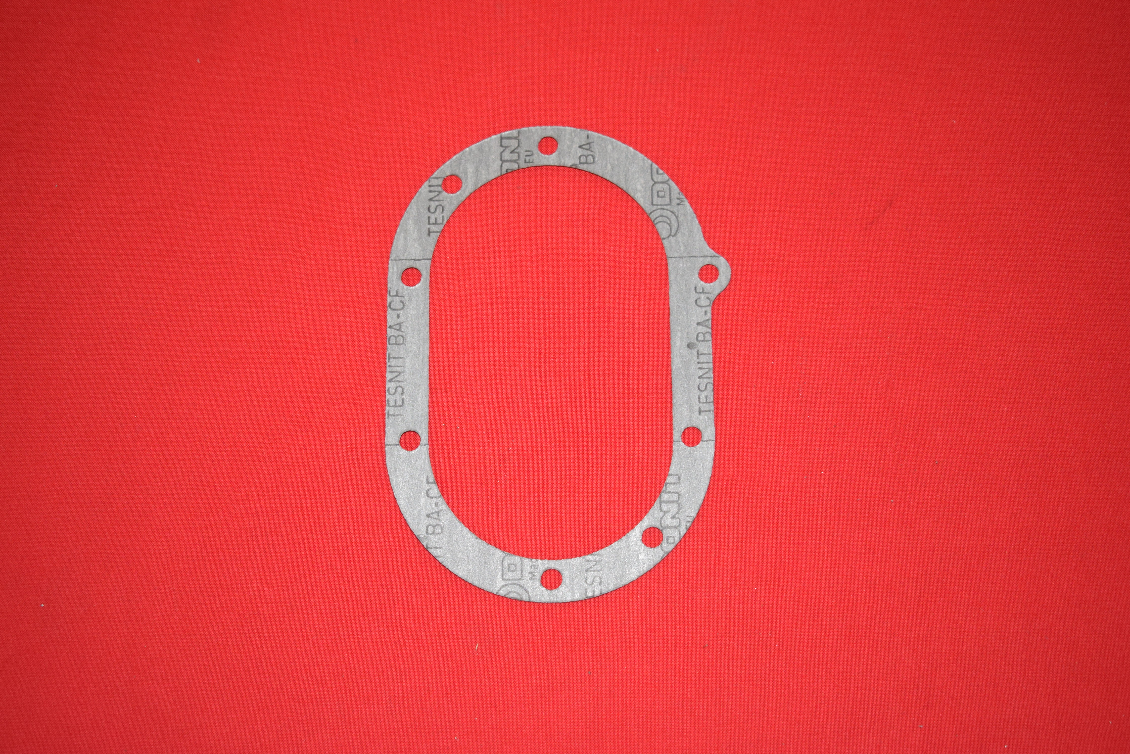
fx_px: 1601
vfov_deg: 26.5
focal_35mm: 51
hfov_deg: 38.9
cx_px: 565
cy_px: 377
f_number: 5
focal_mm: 34
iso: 1250
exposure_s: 1/200
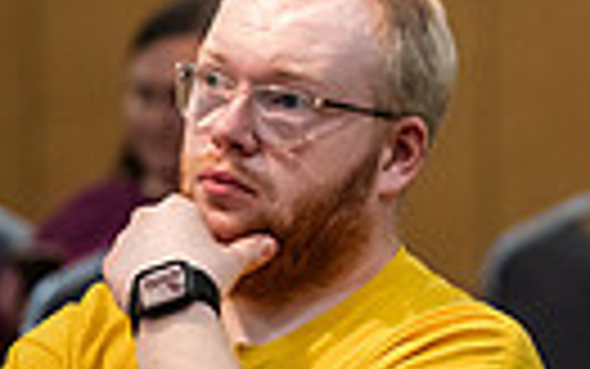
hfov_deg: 3.7
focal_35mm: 565
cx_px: 748
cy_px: 232
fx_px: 9089
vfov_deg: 2.3
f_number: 3.2
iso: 2000
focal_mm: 125
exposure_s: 1/160
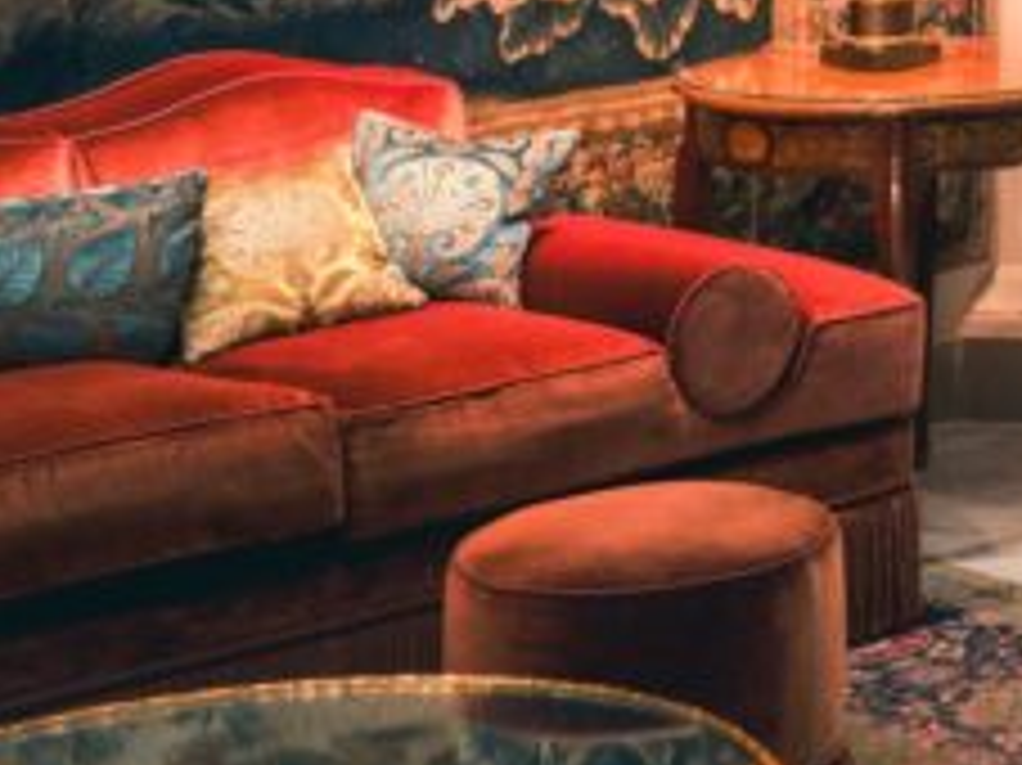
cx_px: 2008
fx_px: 3516
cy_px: -493
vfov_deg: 11.7
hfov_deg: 14.1
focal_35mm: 119
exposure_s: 1/2
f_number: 16
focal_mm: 27.5
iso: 560
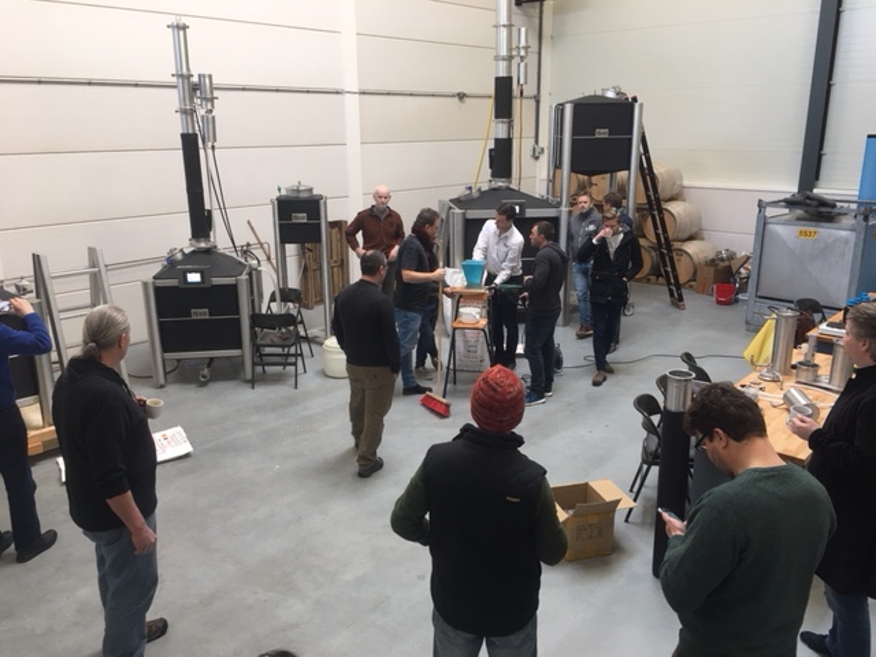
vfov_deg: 48.2
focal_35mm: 29
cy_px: 328
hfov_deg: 61.7
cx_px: 438
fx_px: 734
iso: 40
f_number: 2.2
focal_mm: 4.15
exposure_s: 1/17
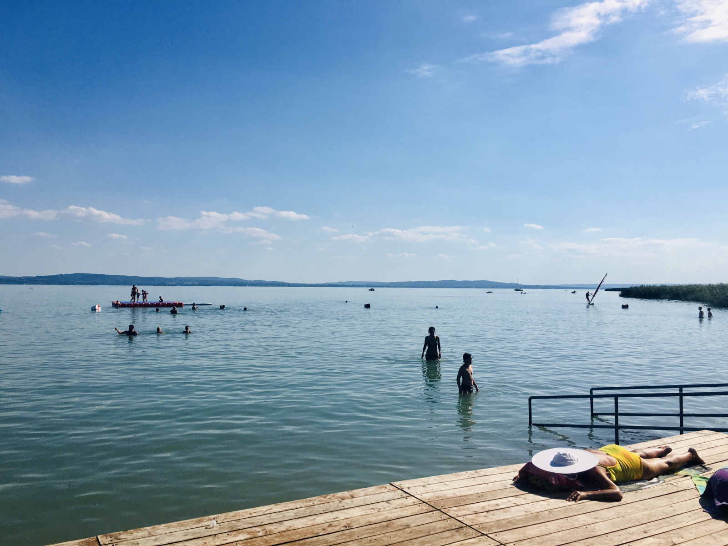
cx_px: 364
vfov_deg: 48.2
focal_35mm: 29
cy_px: 273
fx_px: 610
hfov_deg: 61.7
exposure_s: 1/4525
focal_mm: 4.15
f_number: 2.2
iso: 25
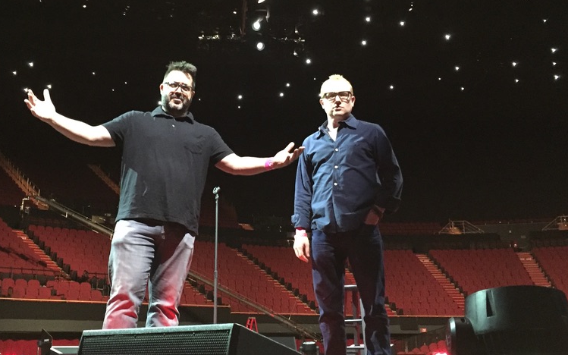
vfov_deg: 30.5
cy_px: 141
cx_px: 246
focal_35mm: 42
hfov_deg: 47.1
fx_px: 650
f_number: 2.2
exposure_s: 1/15
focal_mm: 4.15
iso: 320
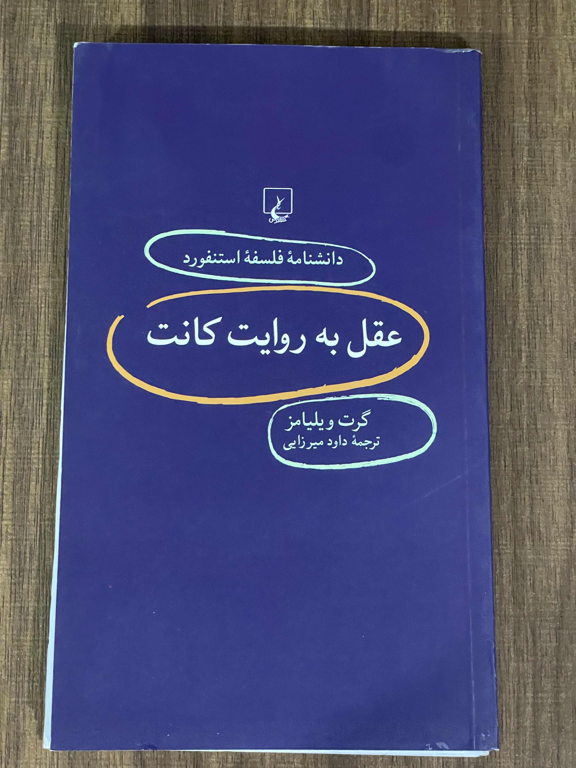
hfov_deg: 28.0
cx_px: 288
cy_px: 384
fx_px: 1154
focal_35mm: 52
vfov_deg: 36.8
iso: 1250
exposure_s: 1/30
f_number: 2
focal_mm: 6
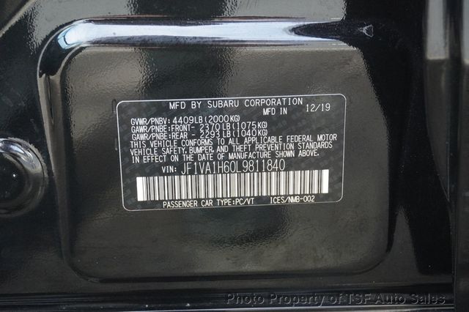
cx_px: 234
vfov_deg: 22.1
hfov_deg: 32.6
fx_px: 801
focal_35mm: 62
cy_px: 156
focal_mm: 41
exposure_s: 1/250
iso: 6400
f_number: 9
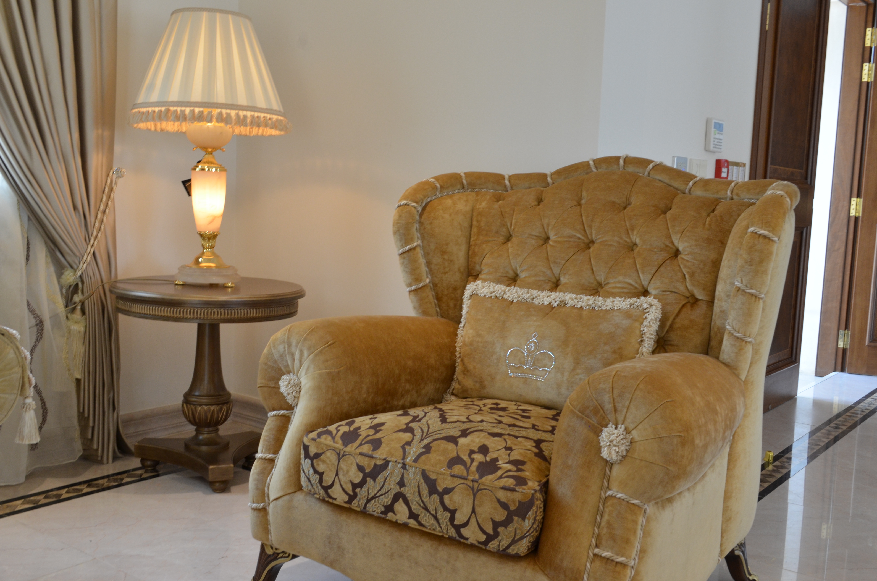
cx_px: 438
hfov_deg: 49.6
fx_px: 948
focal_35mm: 39
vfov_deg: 34.1
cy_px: 290
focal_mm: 26
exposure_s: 1/8
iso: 500
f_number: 9
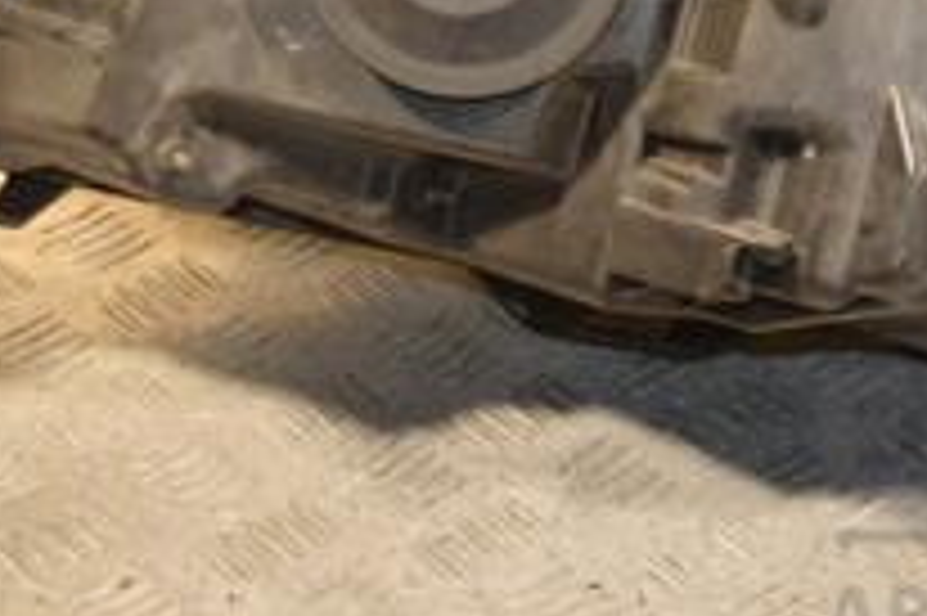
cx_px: 738
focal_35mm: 140
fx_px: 3602
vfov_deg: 9.6
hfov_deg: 14.6
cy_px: -166
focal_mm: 32
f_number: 5
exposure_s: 1/125
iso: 800
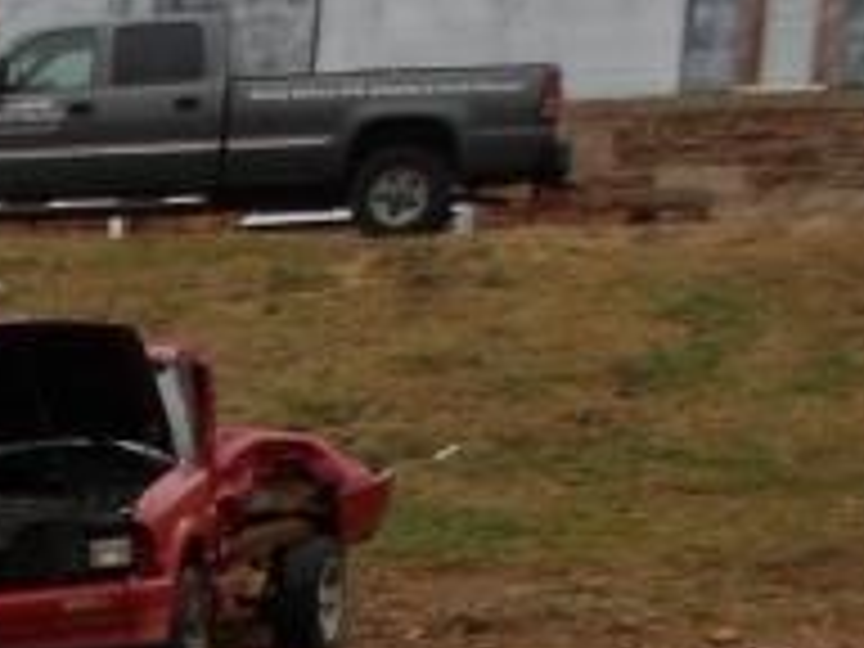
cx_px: -792
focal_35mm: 104
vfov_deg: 12.4
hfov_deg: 15.6
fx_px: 2596
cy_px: 1341
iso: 80
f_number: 2.5
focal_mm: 4.5
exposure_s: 1/350
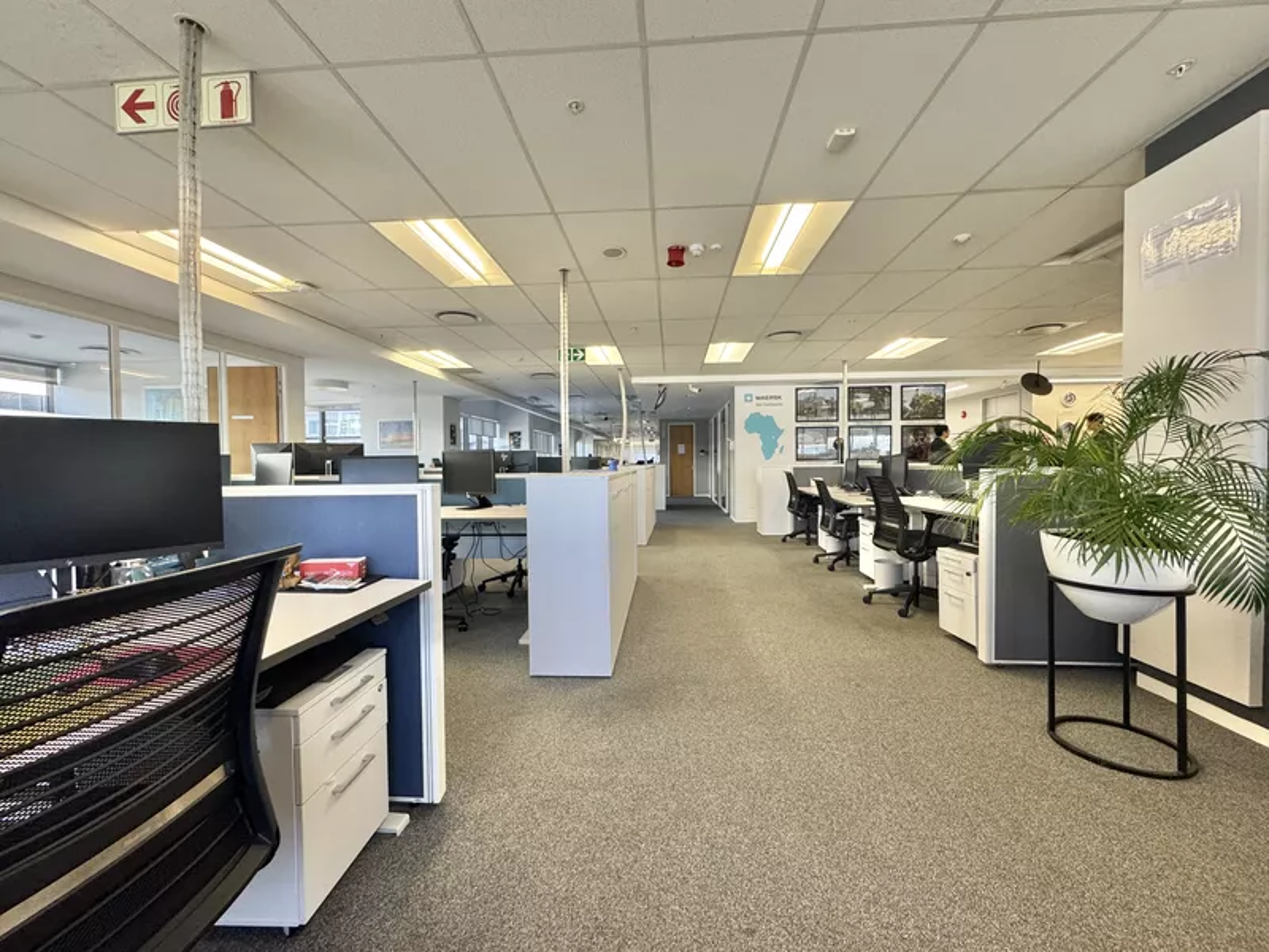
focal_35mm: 14
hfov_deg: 102.1
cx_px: 634
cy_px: 476
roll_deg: +0.5
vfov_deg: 85.7
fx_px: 513
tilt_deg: -1.5
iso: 200
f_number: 2.2
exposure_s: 1/99
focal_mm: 2.22
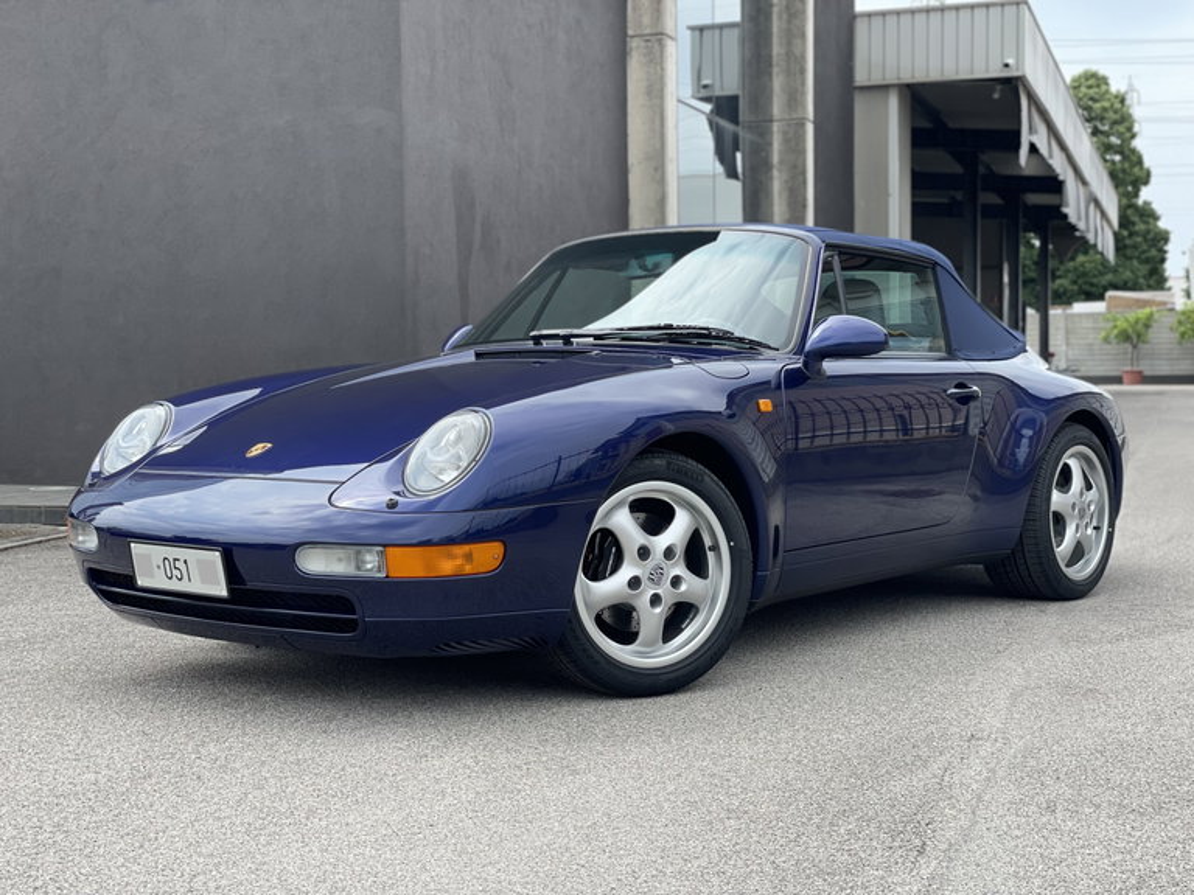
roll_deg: +1.1
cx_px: 597
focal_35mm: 52
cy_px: 448
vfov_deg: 28.0
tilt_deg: -2.7
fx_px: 1794
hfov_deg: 36.8
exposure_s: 1/872
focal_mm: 6
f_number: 2
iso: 32
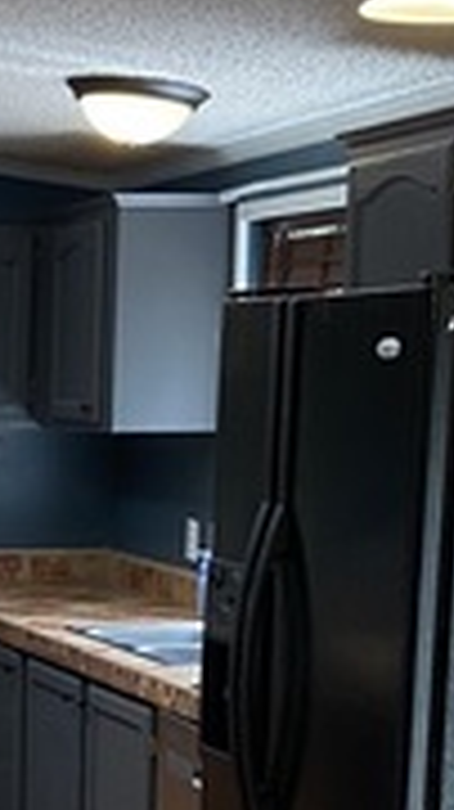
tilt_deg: -7.4
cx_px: -315
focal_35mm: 105
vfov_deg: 19.9
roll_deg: +0.7
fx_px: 2251
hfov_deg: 10.9
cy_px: 754
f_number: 1.8
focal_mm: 4.25
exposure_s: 1/60
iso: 100
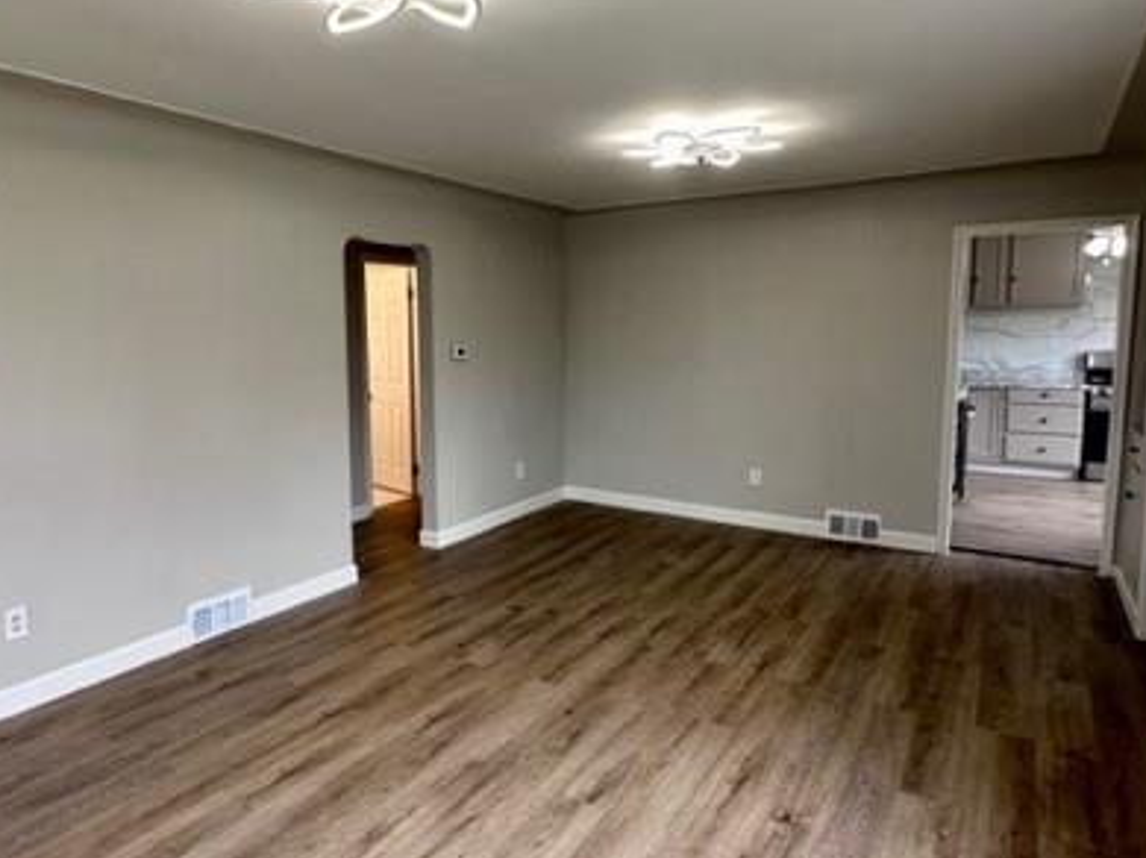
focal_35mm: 23
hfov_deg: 73.5
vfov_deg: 58.8
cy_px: 408
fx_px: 761
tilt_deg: -6.5
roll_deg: +1.0
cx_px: 482
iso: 80
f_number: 2.2
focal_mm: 2.22
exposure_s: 1/99
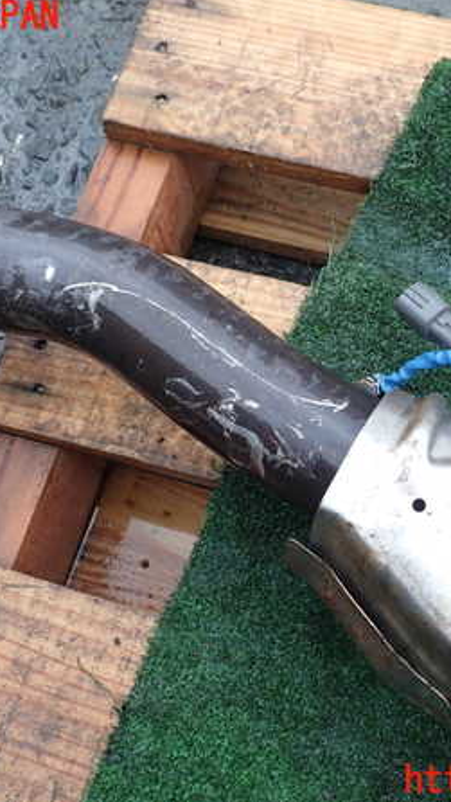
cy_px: 399
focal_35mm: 44
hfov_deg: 27.1
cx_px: 271
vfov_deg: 46.4
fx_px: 935
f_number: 3.2
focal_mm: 5.4
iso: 100
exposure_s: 1/400
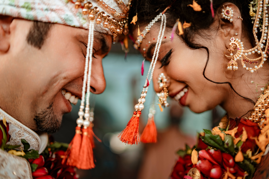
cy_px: 90
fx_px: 262
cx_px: 134
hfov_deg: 54.4
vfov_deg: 37.9
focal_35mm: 35
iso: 100
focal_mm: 35
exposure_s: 1/320
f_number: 1.4
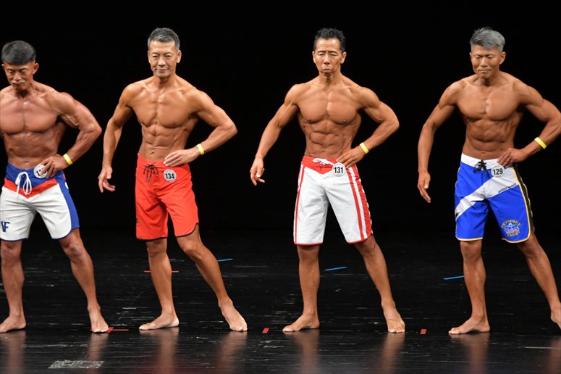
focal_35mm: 270
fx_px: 4206
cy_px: 187
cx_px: 280
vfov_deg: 5.1
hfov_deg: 7.6
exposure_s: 1/400
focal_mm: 180
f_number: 5.6
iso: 3200
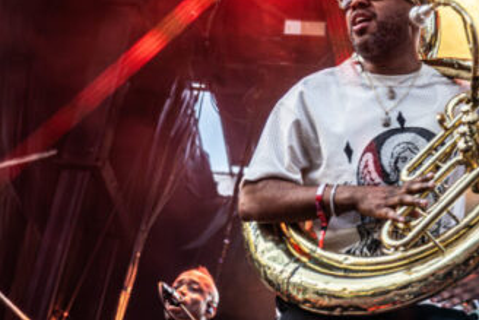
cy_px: 72
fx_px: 1118
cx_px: 421
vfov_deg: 16.2
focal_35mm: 84
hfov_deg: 23.6
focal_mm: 43
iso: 1600
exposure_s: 1/60
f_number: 5
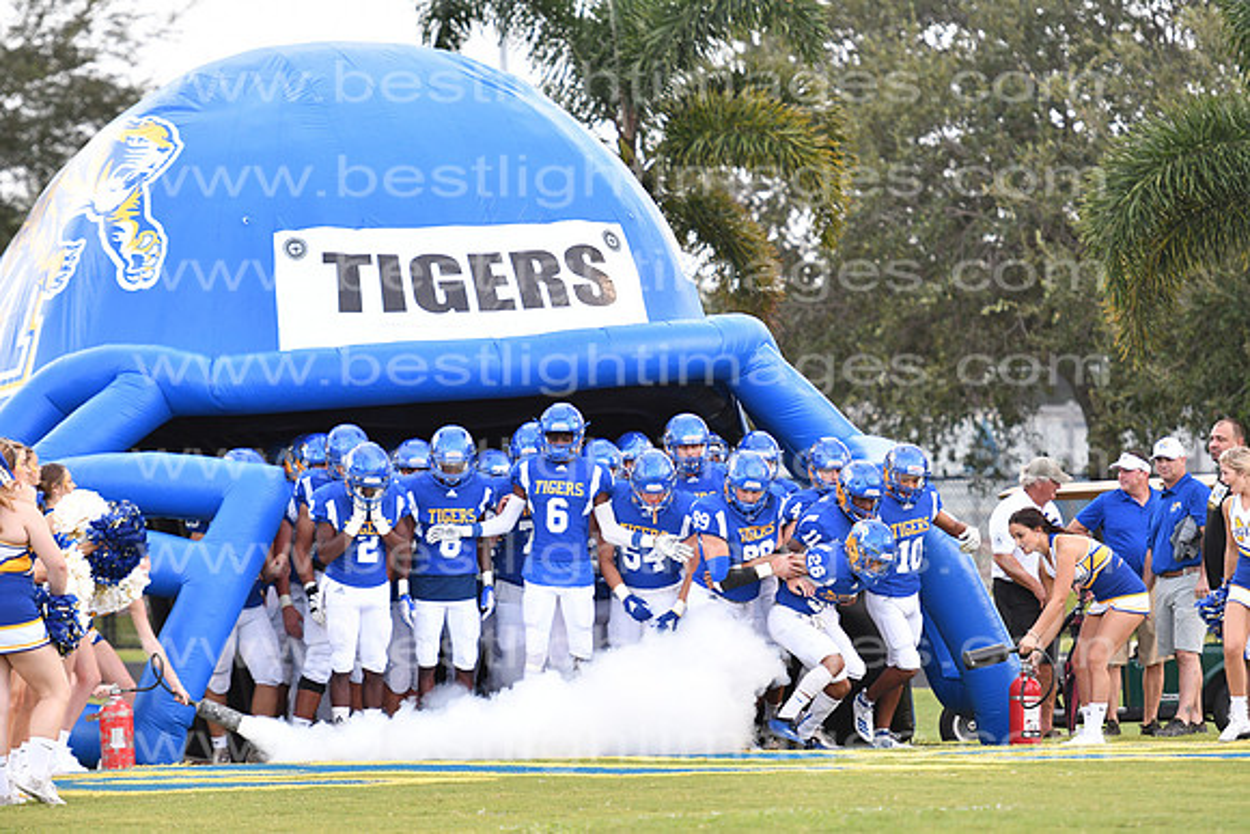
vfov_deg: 5.6
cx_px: 625
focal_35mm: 248
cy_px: 417
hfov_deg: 8.3
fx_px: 8595
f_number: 3.2
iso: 800
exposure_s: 1/500
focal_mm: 165
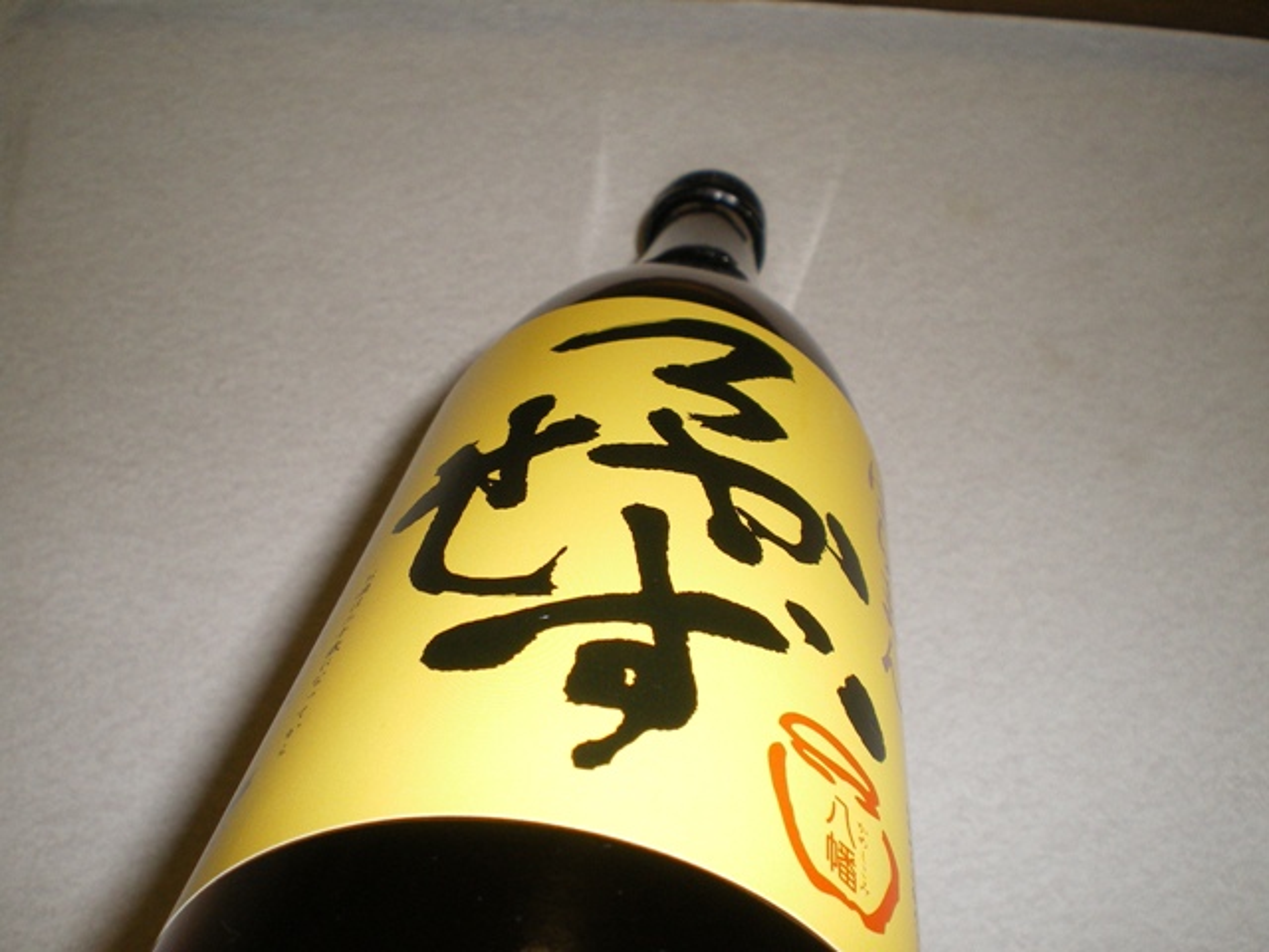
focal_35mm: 38
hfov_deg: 49.0
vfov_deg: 37.7
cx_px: 634
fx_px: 1393
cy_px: 476
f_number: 4.6
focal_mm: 6.3
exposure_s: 1/50
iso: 200
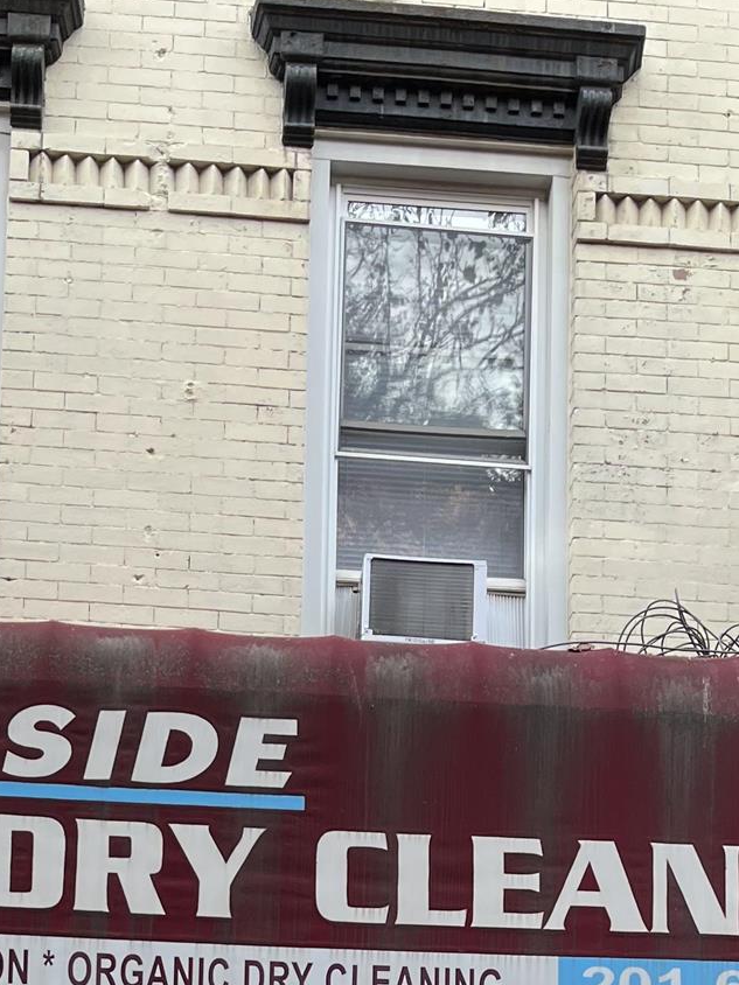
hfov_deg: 20.7
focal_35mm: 71
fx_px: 2021
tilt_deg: +10.0
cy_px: 1302
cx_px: 255
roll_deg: +1.3
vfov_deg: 23.9
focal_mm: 5.1
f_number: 1.6
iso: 50
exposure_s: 1/122
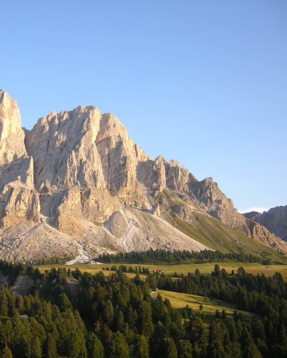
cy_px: 179
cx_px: 57
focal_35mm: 47
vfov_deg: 39.5
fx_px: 499
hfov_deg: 31.3
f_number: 2.6
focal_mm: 4.7
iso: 100
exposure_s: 1/267
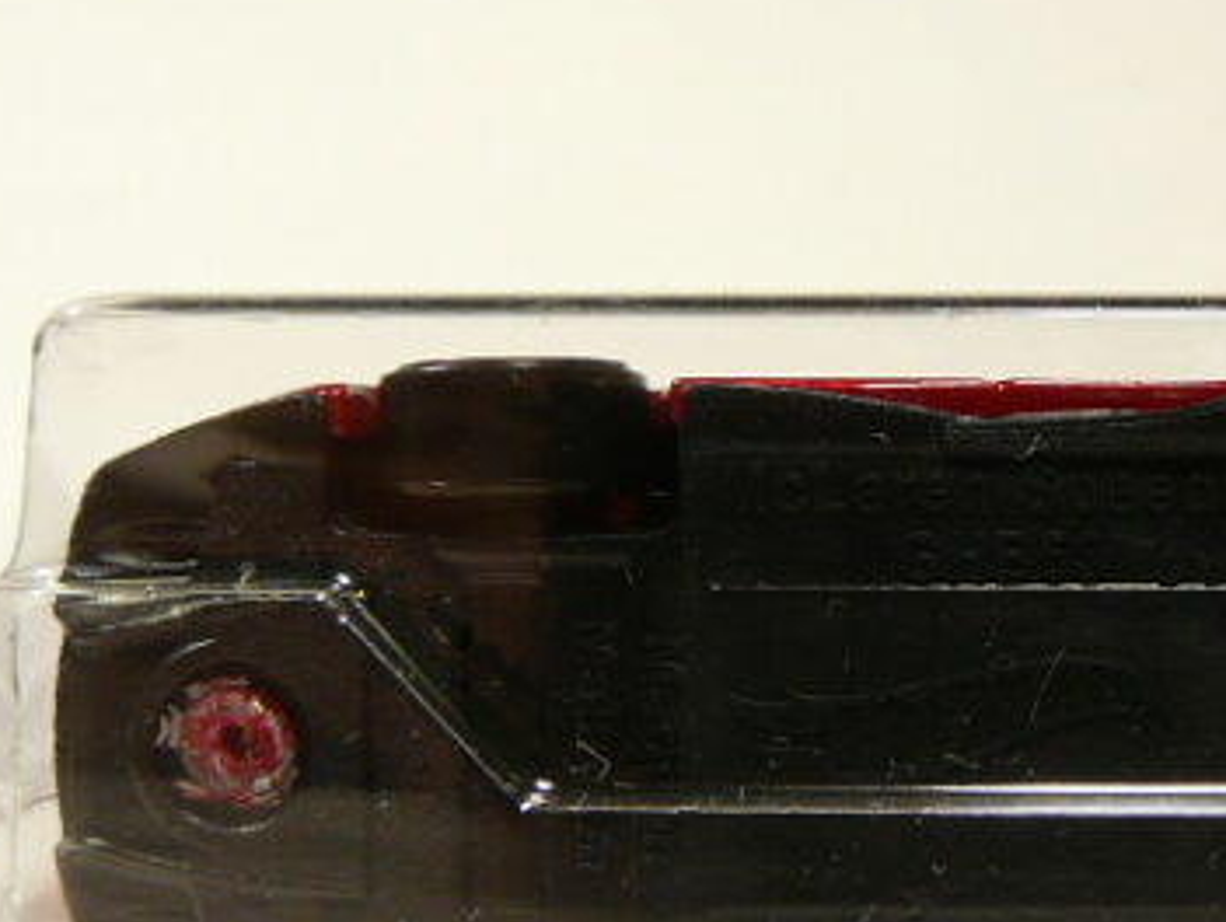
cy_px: 538
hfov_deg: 27.2
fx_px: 2482
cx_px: 995
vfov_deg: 21.0
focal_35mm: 70
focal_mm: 4.6
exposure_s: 1/60
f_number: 2.8
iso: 100
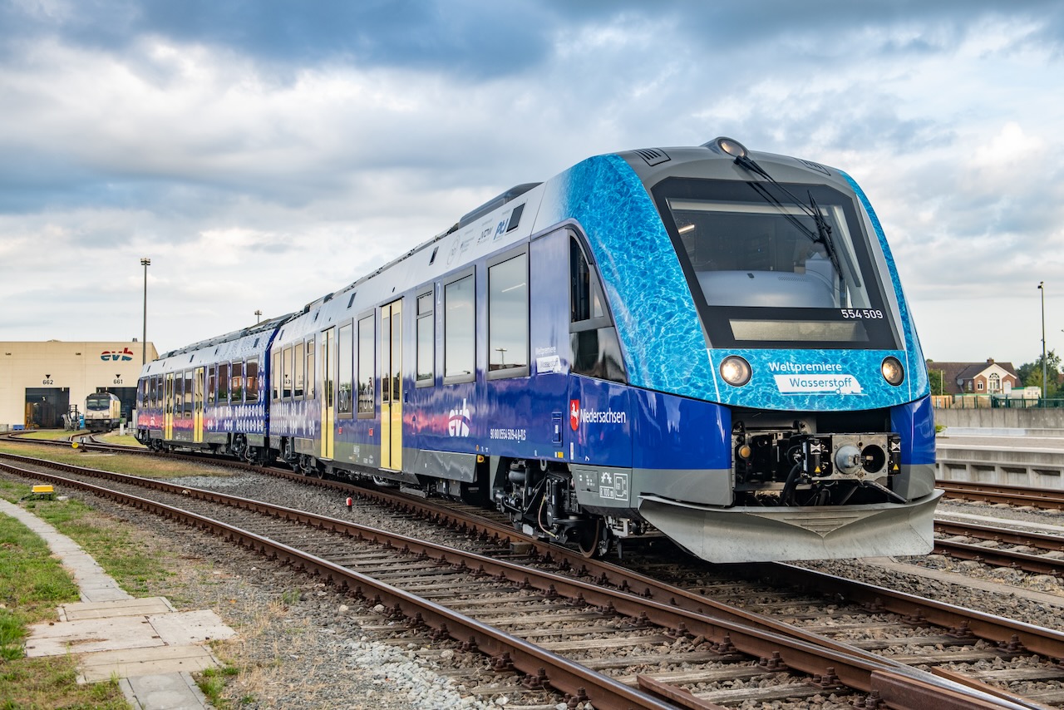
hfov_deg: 48.4
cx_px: 532
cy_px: 355
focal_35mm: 40
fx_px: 1182
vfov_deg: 33.4
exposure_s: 1/200
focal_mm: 40
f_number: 4.5
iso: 250
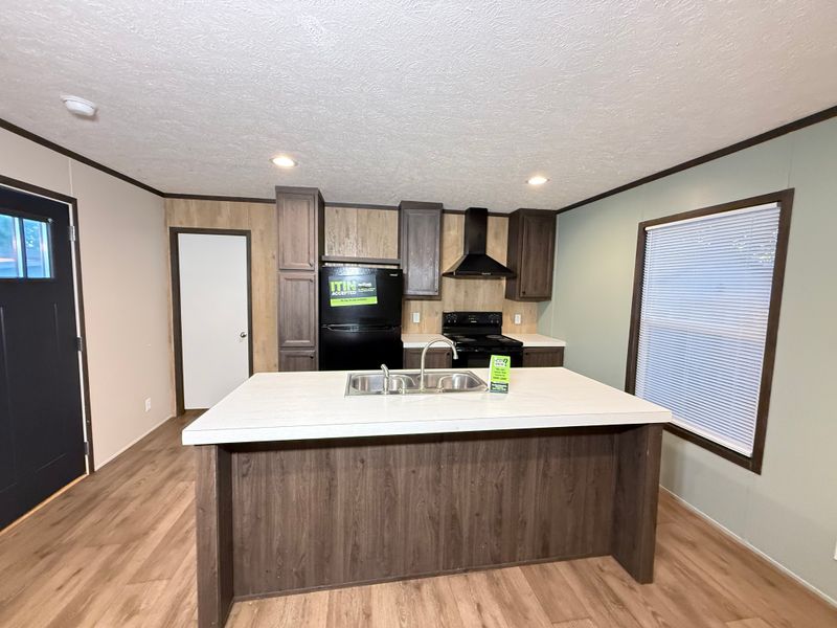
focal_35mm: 14
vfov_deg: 85.7
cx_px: 418
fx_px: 339
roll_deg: -0.1
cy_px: 314
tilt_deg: -1.6
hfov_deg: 102.1
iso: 640
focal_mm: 2.22
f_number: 2.2
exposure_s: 1/60
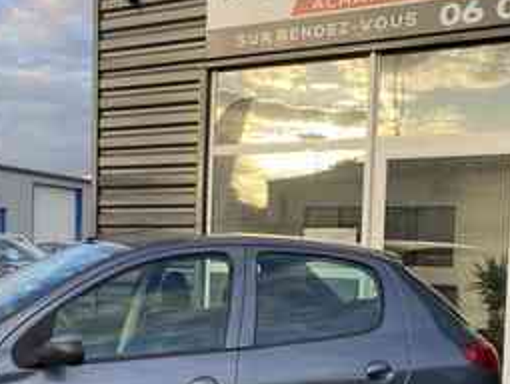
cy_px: 295
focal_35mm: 52
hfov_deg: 35.7
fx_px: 767
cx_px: 112
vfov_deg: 27.6
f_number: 1.8
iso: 32
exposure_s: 1/481
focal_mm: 4.25
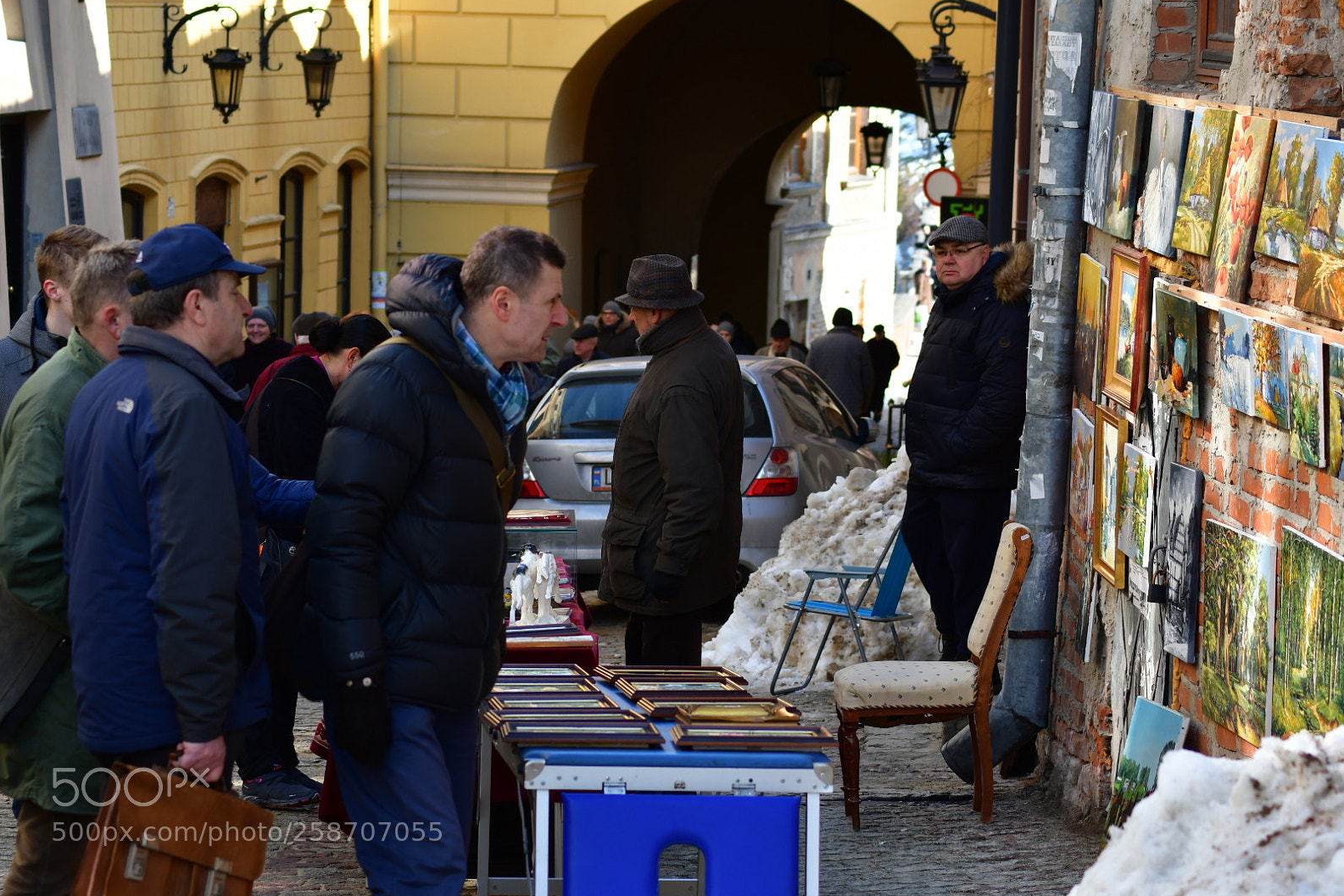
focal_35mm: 106
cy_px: 446
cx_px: 678
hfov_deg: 19.3
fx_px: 3957
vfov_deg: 12.9
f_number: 5.6
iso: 200
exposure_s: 1/200
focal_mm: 70
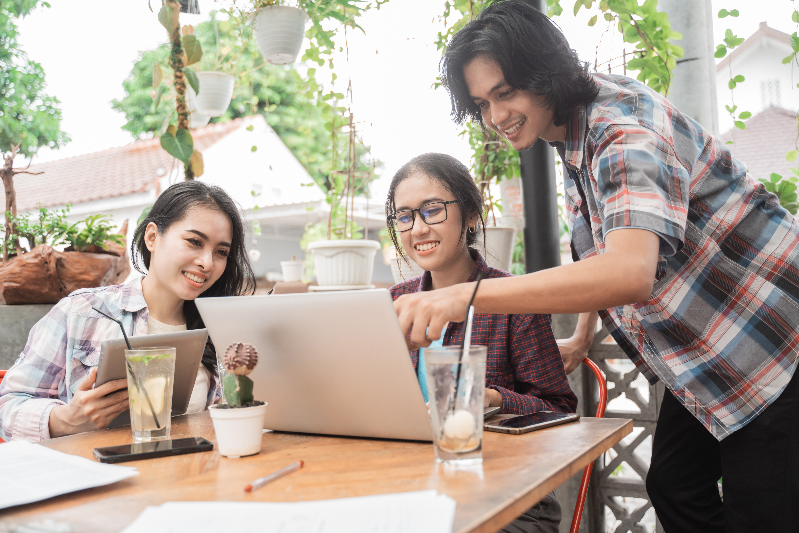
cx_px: 400
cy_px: 266
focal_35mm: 33
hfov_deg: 57.2
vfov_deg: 40.0
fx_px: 732
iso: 400
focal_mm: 33
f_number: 2.8
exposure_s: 1/160
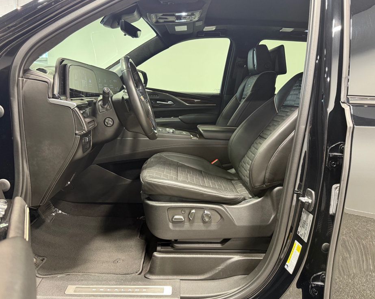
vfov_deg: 54.9
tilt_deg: -8.9
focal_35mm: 26
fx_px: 289
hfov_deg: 66.0
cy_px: 146
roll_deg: -2.8
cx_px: 189
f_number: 1.78
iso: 320
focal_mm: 6.76
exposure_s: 1/60
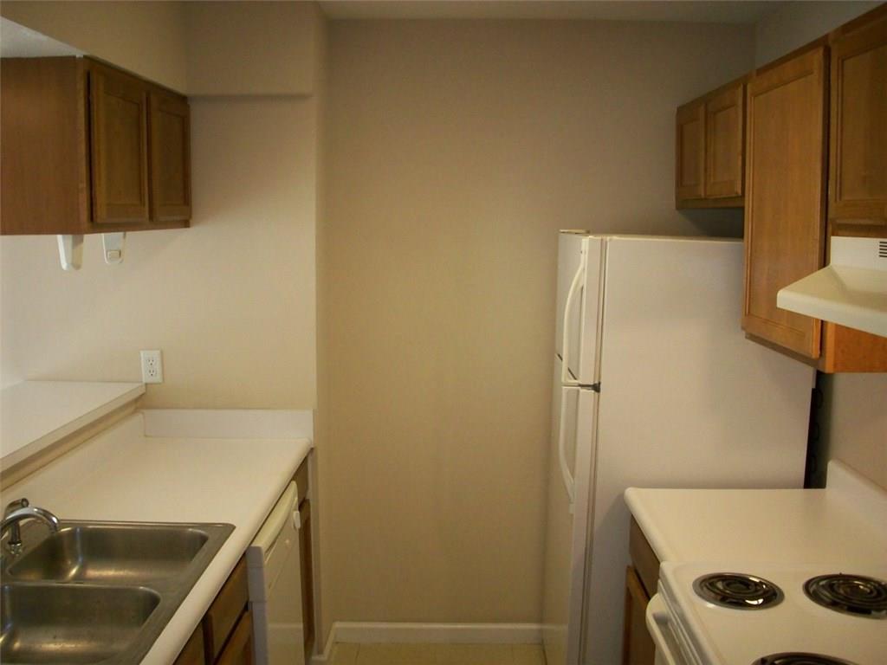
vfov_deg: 38.7
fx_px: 948
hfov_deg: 50.1
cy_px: 332
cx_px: 444
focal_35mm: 37
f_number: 2.8
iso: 160
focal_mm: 6.2
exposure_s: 1/64
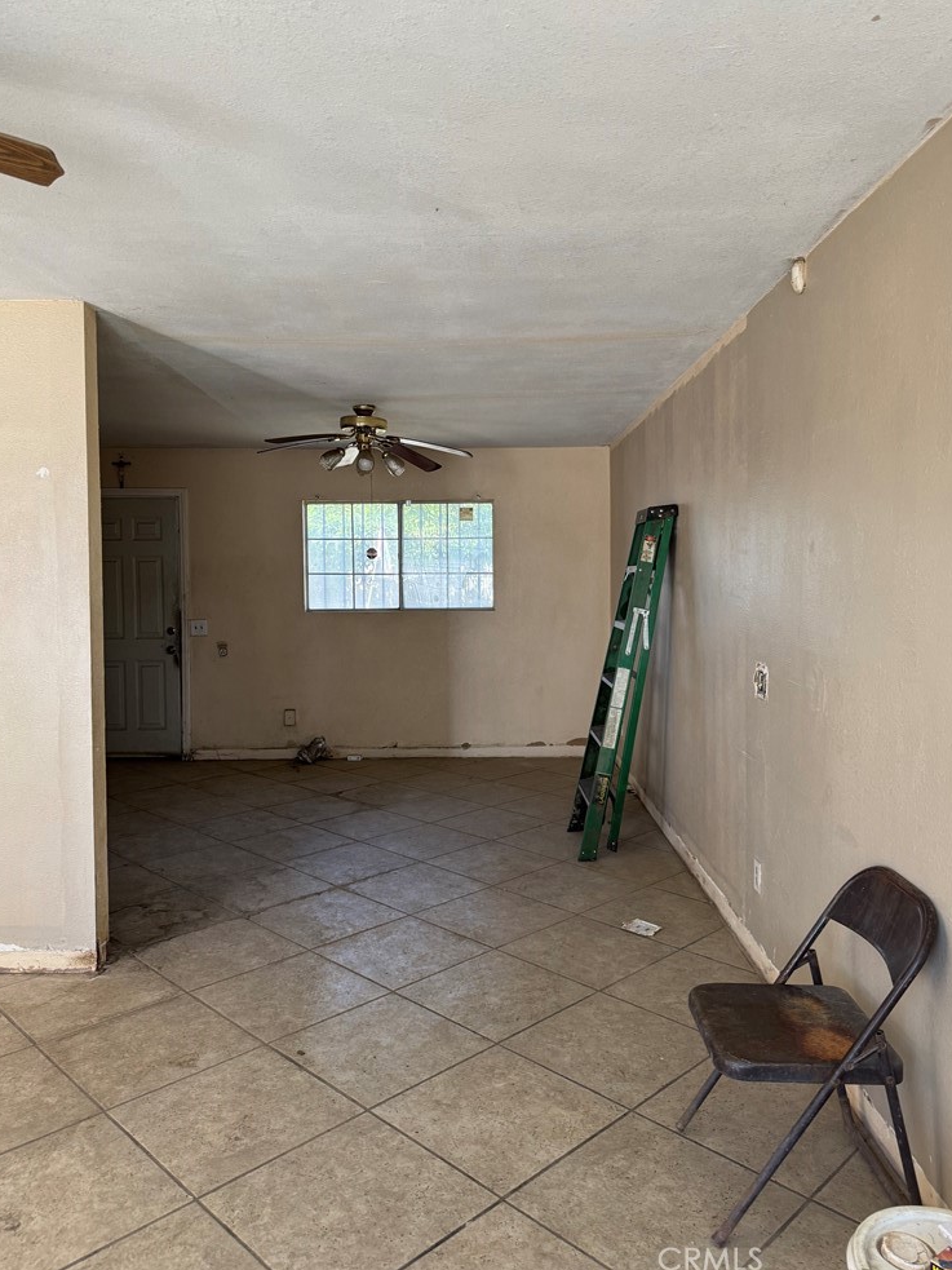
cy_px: 616
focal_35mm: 25
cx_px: 481
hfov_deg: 54.9
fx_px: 917
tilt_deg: -1.9
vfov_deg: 69.4
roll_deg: -0.7
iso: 200
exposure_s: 1/94
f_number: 1.78
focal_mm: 6.76
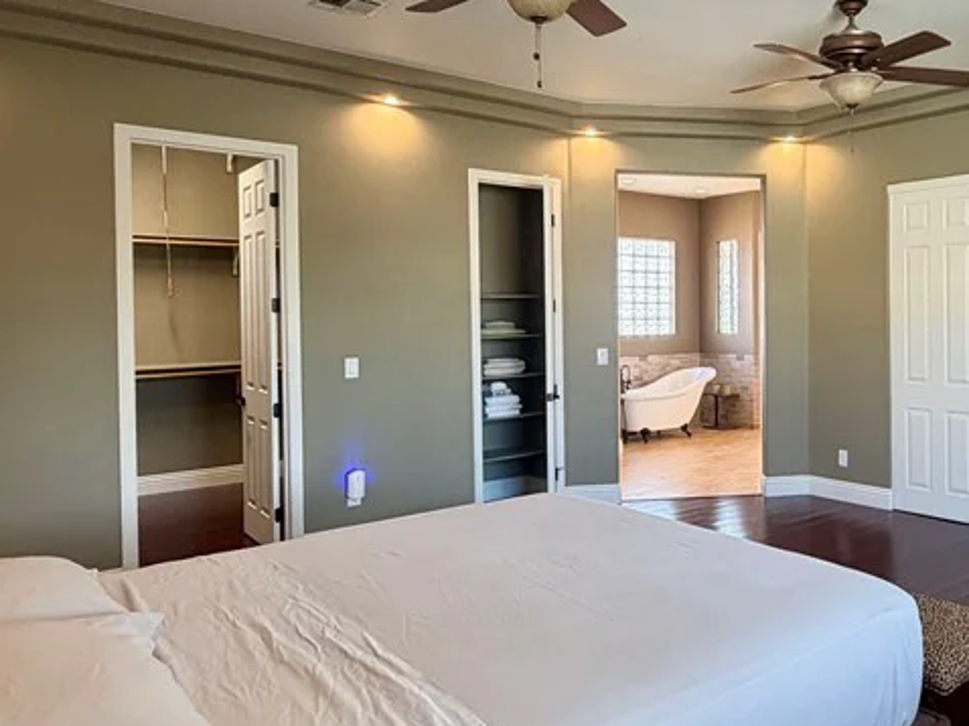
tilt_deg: -0.7
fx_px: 839
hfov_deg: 56.8
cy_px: 331
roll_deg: +0.5
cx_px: 734
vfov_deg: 46.7
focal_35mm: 30
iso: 200
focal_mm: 2.22
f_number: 2.2
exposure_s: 1/60
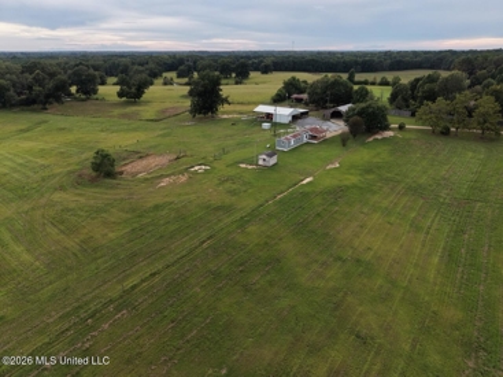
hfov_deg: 71.6
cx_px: 252
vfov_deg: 56.8
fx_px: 349
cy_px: 188
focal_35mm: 24
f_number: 1.8
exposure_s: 1/1000
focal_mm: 8.67
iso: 230
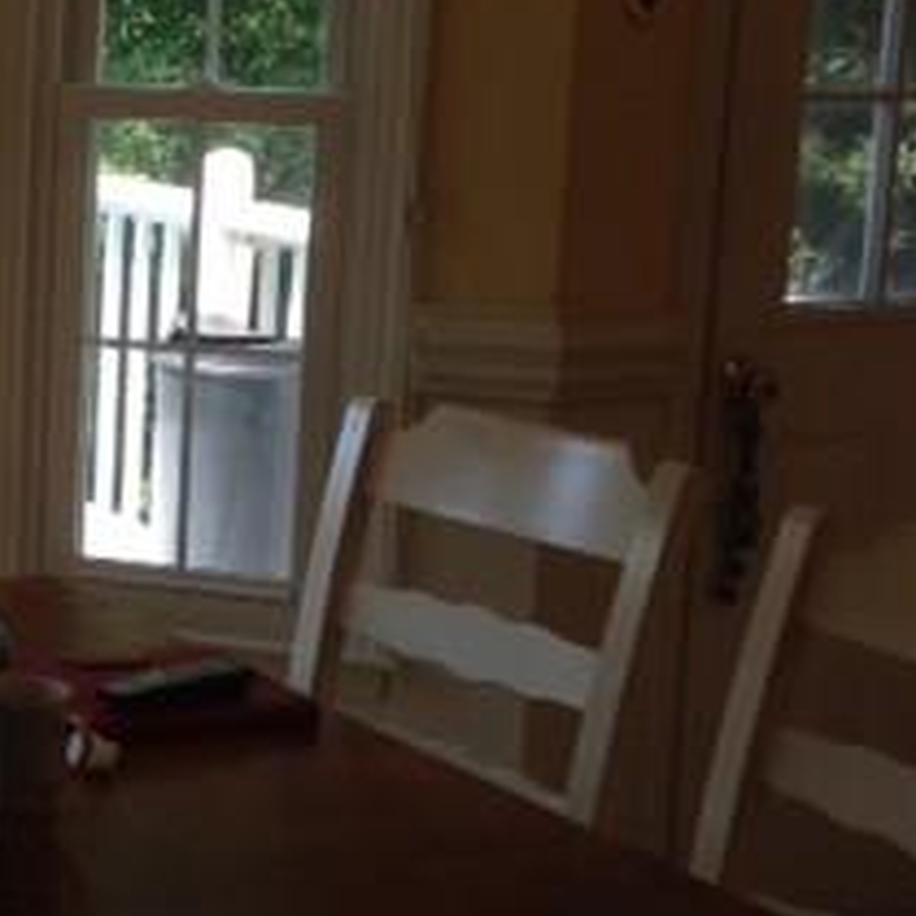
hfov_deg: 17.9
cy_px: 362
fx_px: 2664
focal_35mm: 89
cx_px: -358
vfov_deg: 19.5
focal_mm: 4.12
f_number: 2.4
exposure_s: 1/126
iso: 50
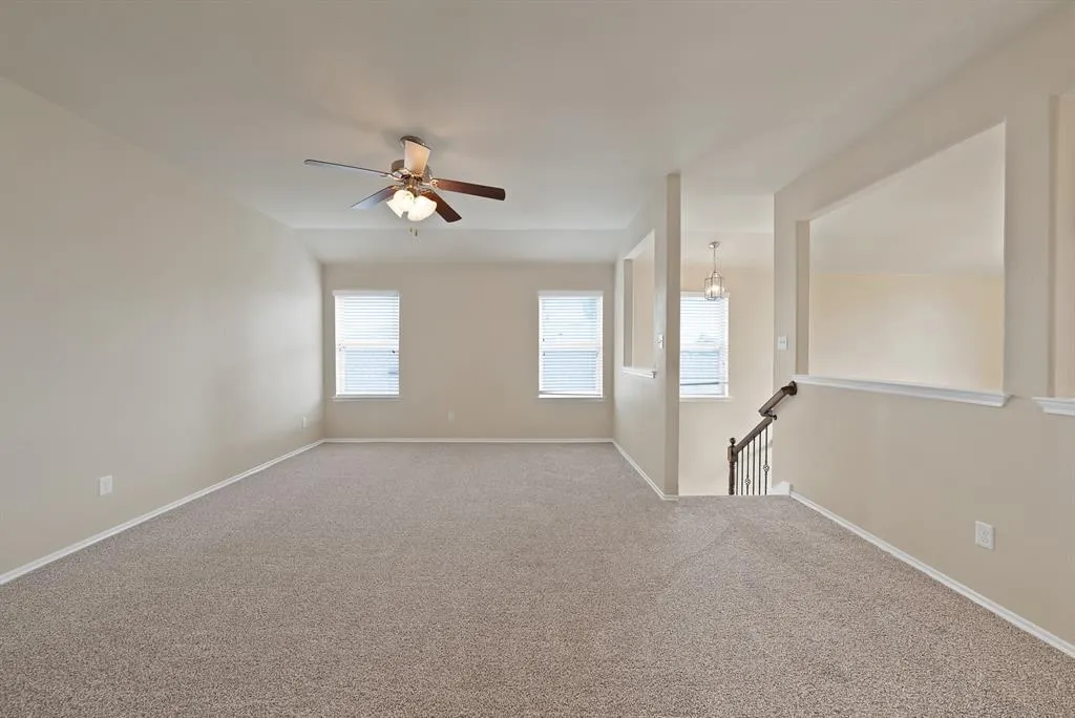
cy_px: 359
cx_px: 538
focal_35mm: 12
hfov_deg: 112.6
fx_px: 359
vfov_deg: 90.1
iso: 640
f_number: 9
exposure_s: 1/3
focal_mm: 12
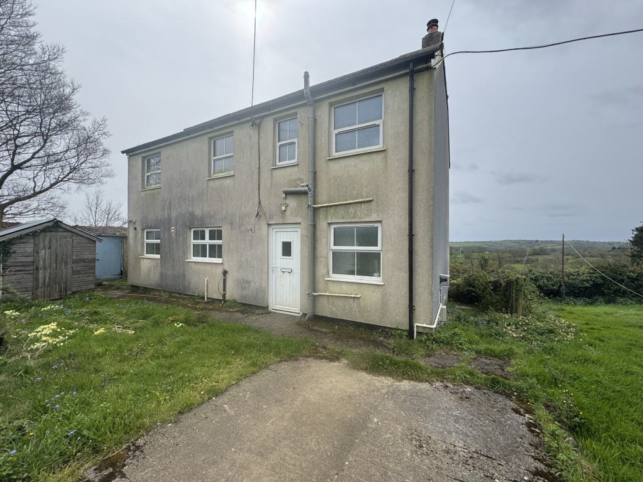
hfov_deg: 102.1
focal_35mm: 14
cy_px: 241
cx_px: 322
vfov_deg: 85.7
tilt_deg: +1.0
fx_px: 260
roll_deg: +1.3
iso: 50
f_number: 2.2
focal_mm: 2.22
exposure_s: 1/741
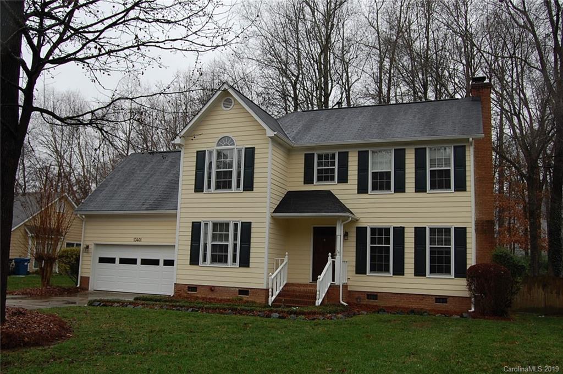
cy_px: 187
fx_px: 469
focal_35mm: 30
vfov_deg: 43.5
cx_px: 282
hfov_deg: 62.0
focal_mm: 20
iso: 200
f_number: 6.3
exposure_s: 1/160
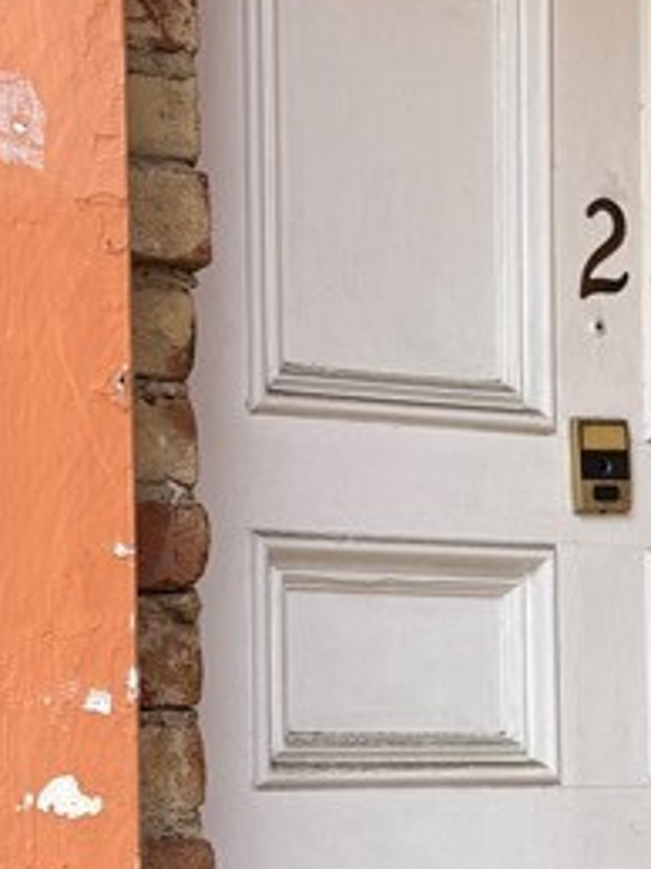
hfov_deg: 15.5
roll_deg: +3.0
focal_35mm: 95
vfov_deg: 20.4
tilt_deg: +2.2
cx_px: 339
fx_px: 2384
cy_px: 705
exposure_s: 1/980
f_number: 1.78
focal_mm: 6.76
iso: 80
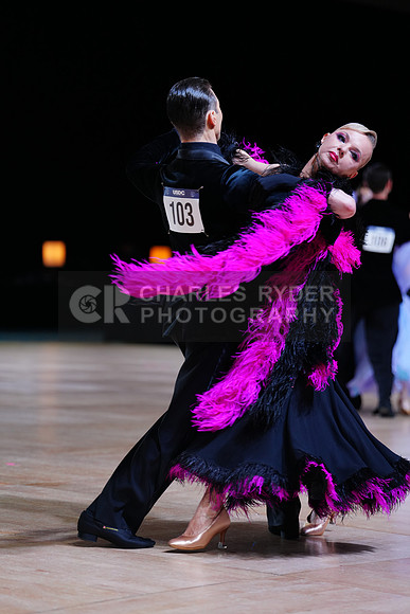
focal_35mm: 118
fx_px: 2014
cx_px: 205
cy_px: 307
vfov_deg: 17.3
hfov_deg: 11.6
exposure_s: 1/500
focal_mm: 118
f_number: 2.8
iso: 640
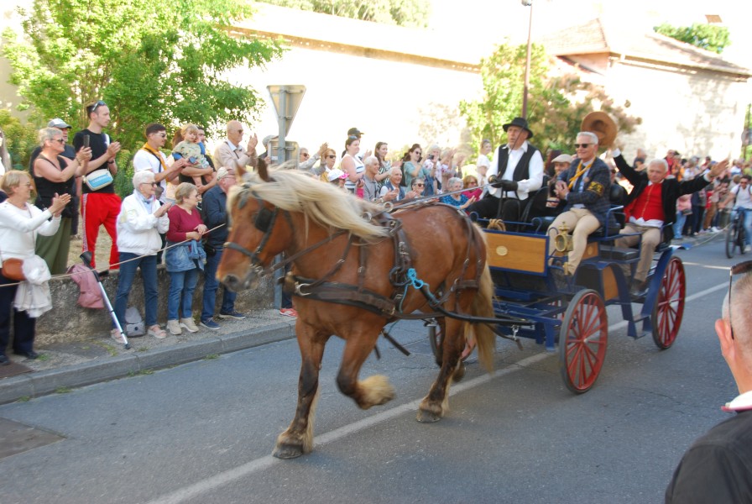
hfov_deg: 49.5
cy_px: 252
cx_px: 376
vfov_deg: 34.3
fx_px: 816
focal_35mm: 39
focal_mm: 26
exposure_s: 1/125
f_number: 4
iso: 180
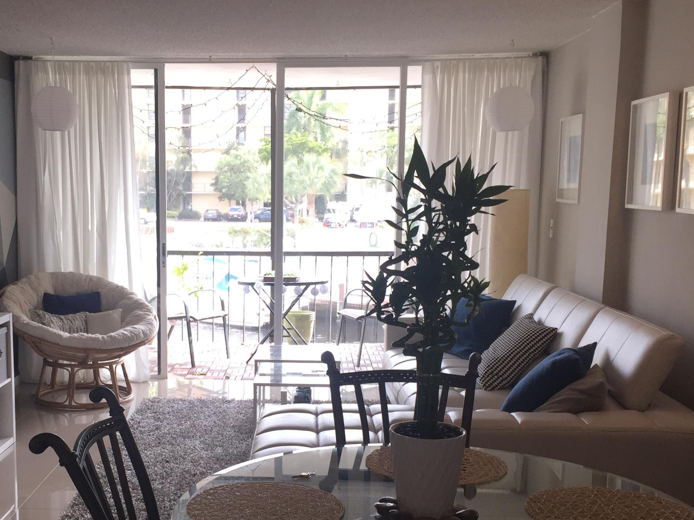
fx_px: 942
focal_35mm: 47
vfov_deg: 30.7
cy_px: 342
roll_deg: -1.1
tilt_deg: -9.7
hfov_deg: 40.0
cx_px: 242
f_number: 2.2
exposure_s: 1/120
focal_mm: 4.15
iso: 64
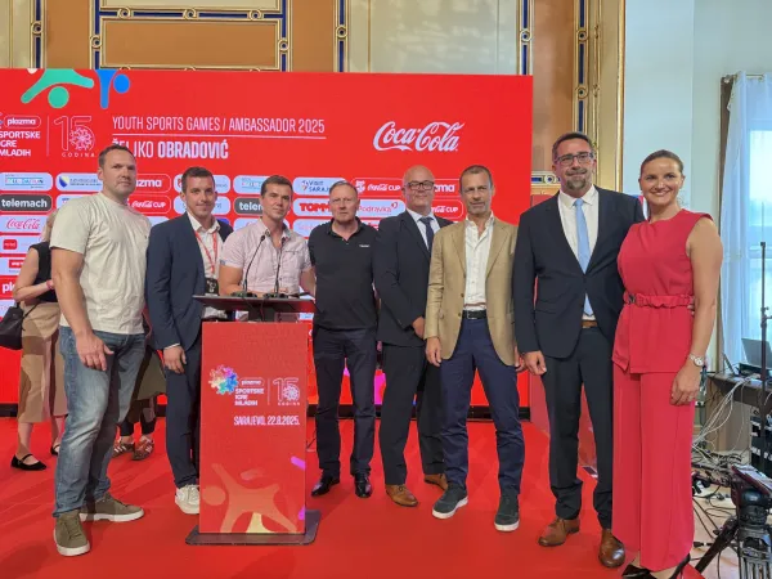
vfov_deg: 56.8
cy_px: 290
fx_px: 535
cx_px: 386
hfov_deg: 71.6
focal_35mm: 24
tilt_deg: -0.8
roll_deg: +0.0
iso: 800
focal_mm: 6.76
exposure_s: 1/47
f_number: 1.78
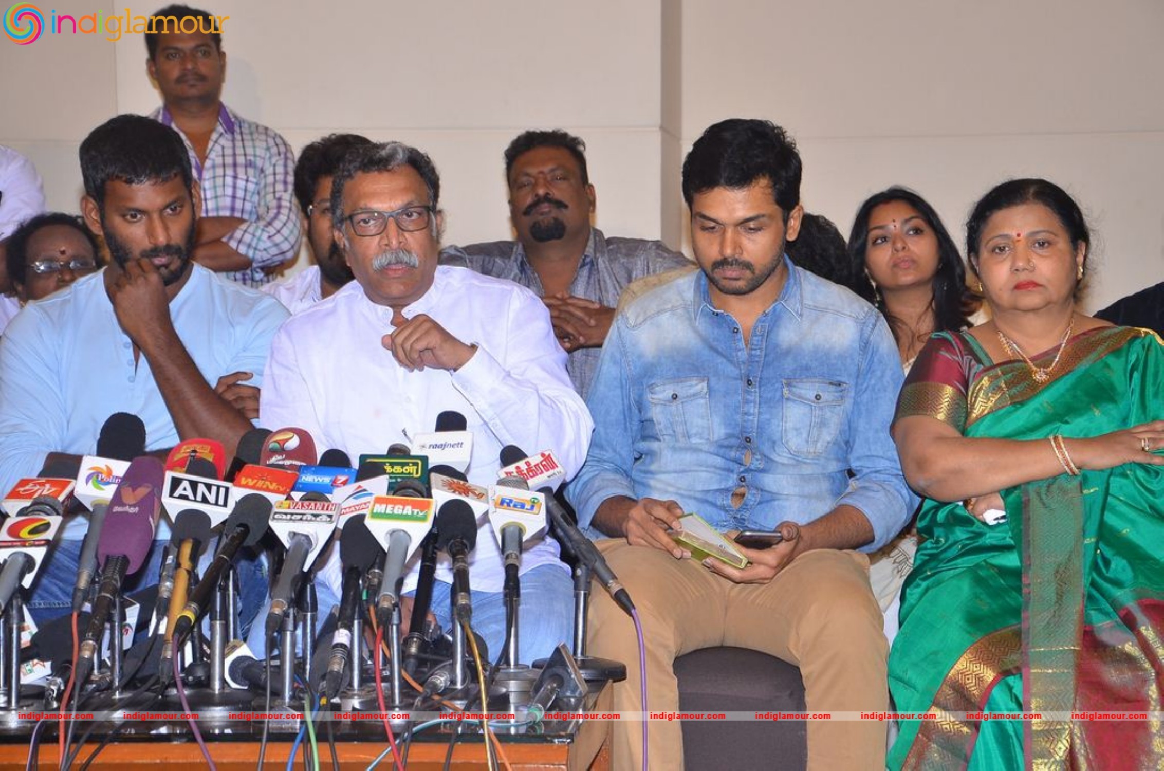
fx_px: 3001
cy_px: 386
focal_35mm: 93
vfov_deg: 14.6
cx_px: 582
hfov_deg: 22.0
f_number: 6.3
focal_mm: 62
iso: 1100
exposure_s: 1/125
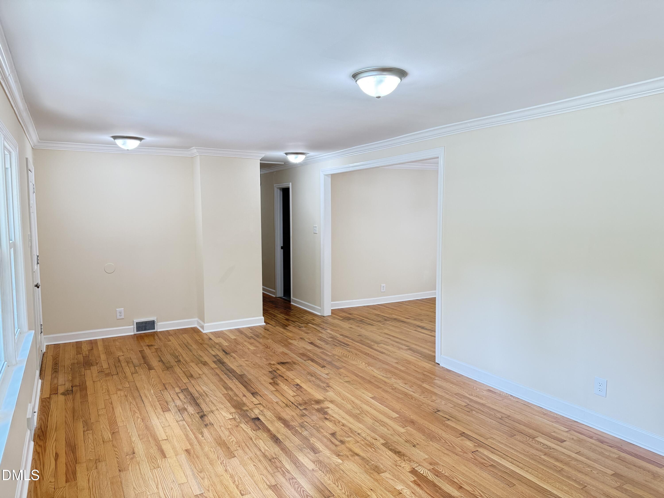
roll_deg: -0.1
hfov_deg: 71.6
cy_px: 249
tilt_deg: -4.3
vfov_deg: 56.8
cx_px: 332
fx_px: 460
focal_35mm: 24
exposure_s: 1/120
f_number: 1.78
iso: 250
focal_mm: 6.76
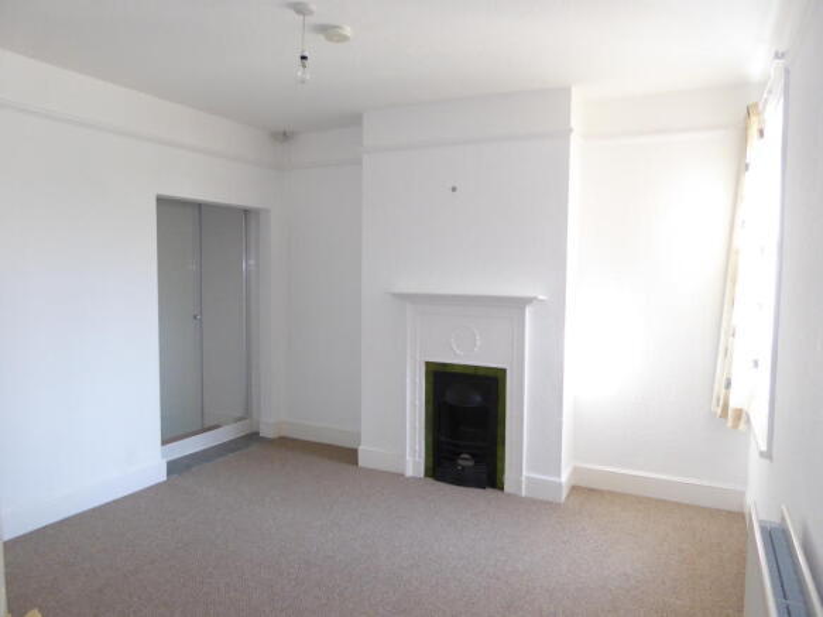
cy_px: 308
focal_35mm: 25
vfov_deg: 54.9
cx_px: 412
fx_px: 594
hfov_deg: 69.4
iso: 320
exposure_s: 1/60
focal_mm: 4.3
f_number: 3.3
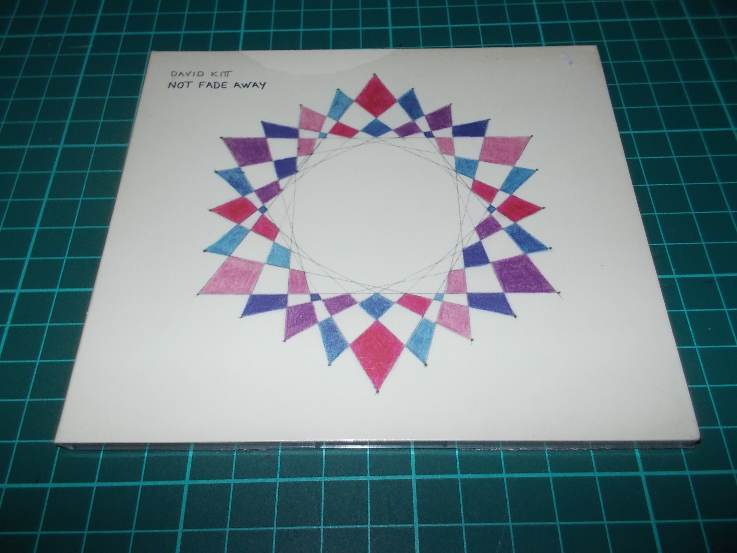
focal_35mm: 29
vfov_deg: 48.2
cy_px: 276
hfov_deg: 61.7
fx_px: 617
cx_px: 368
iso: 200
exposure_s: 1/30
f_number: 3.3
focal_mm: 4.1
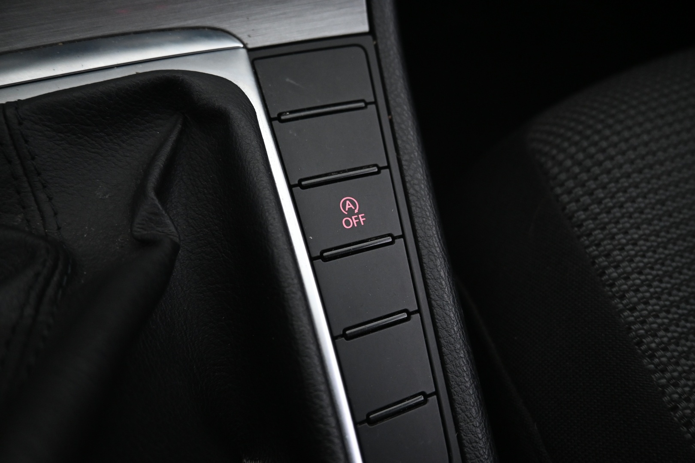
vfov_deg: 53.1
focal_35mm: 24
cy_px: 232
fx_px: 463
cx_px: 348
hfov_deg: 73.7
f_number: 3.5
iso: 1600
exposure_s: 1/25
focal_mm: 16
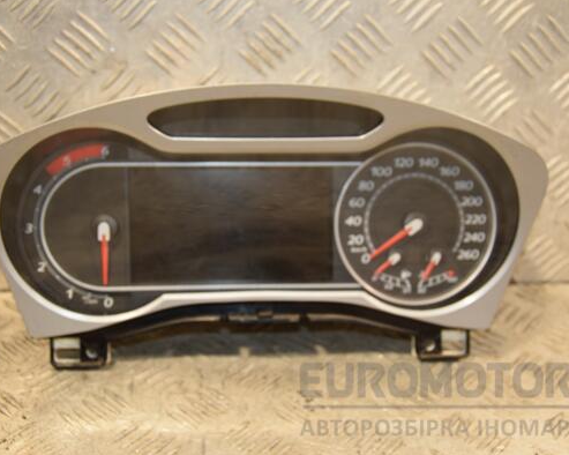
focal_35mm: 48
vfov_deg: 31.4
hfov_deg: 38.8
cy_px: 226
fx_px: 808
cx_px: 278
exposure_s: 1/160
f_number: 5
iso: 800
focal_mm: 28
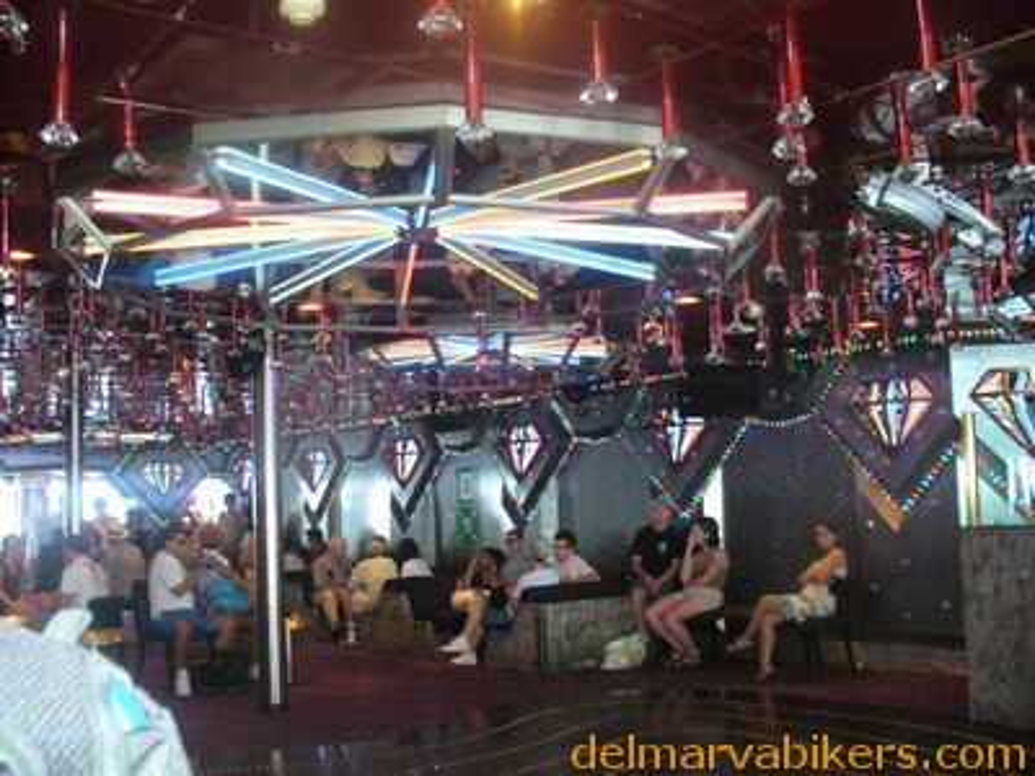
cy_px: 388
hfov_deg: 50.1
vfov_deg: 38.7
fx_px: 1106
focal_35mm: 37
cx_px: 518
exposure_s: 1/30
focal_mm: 6.1
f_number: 2.8
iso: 400
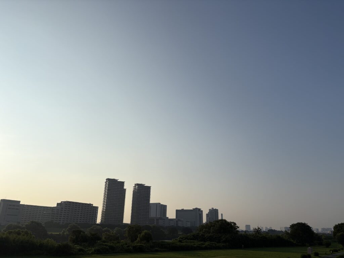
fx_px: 258
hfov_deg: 67.3
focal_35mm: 26
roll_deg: -1.4
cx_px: 172
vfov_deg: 53.1
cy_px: 129
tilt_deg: +20.8
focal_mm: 5.96
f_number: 1.6
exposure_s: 1/10101
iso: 50
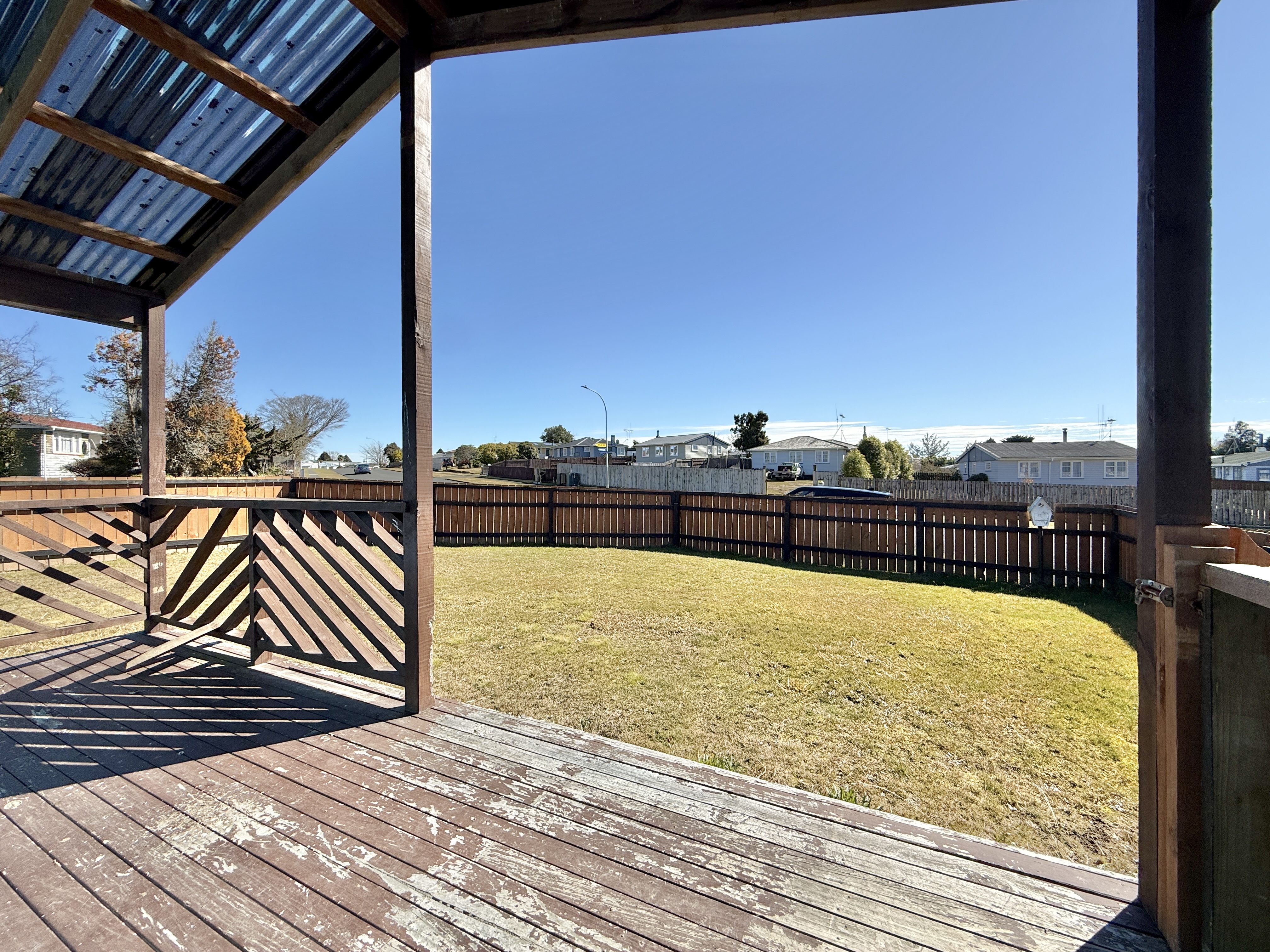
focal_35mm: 14
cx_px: 635
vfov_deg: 85.7
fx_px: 514
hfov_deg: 102.1
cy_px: 476
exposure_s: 1/1901
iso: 50
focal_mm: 2.22
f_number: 2.2
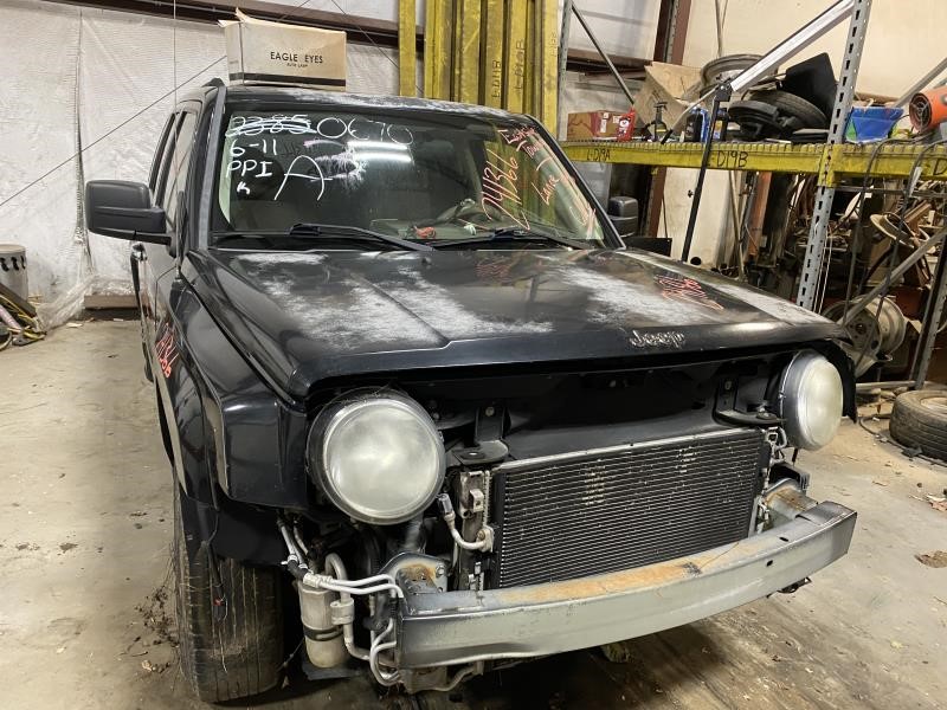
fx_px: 711
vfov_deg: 53.1
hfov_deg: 67.3
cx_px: 474
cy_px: 355
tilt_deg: -17.1
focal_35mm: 26
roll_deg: -4.1
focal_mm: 4.25
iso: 320
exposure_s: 1/40
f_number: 1.8
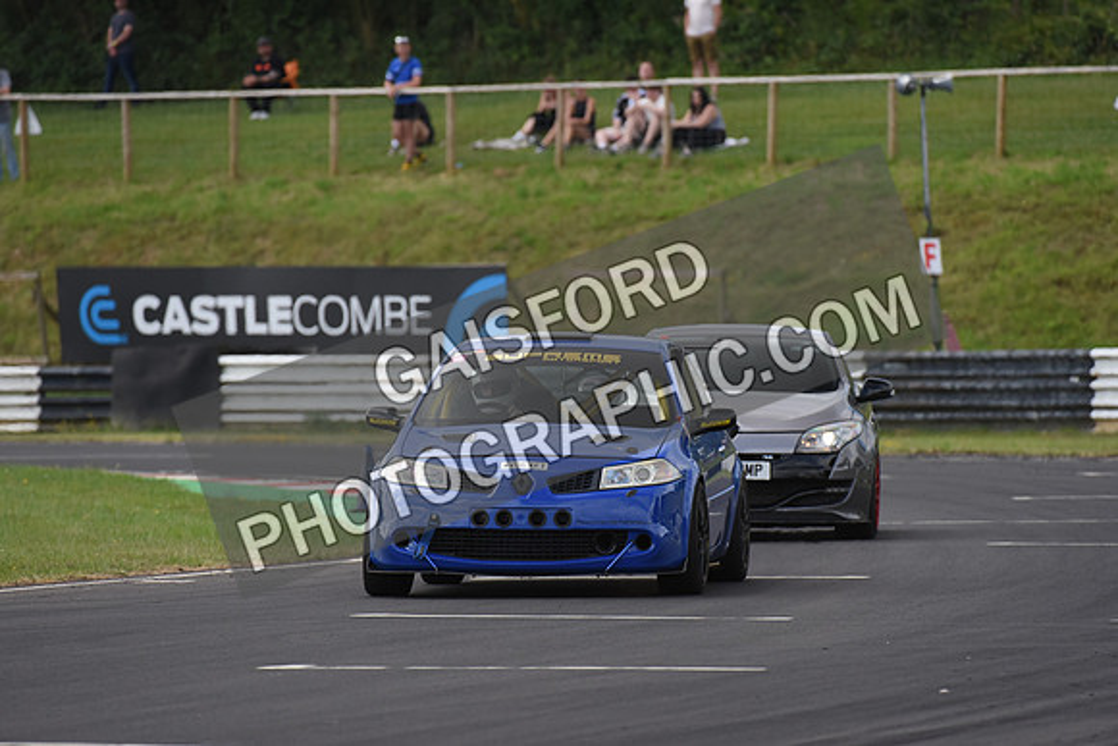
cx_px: 559
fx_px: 12425
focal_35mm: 400
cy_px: 373
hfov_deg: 5.2
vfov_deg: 3.4
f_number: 5.6
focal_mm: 400
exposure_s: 1/1000
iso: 1250
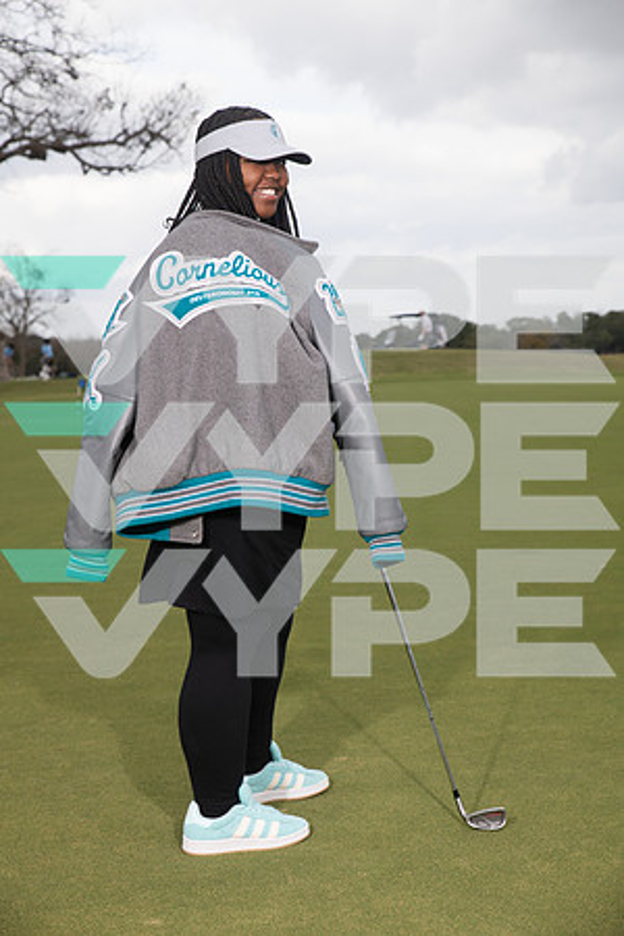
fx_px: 1612
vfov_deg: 32.4
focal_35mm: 62
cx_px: 312
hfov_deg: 21.9
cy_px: 468
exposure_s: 1/320
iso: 100
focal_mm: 62
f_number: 6.3
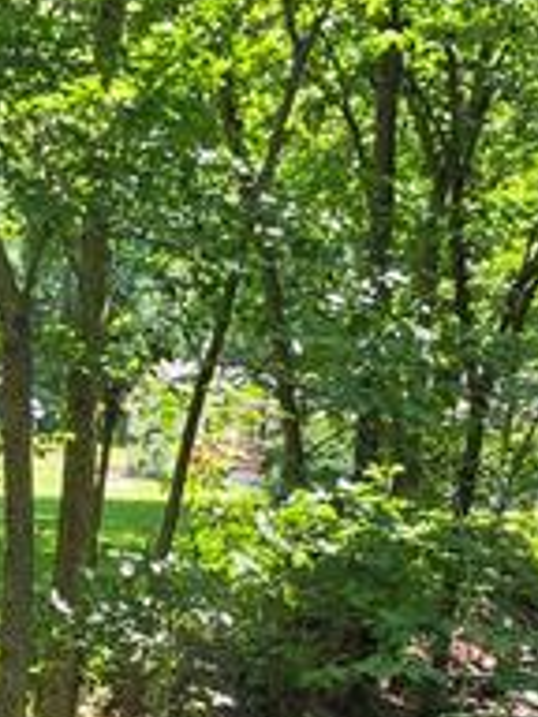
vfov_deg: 25.0
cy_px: 762
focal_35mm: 73
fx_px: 1513
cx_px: 123
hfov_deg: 20.0
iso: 16
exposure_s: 1/120
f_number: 1.9
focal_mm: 2.2
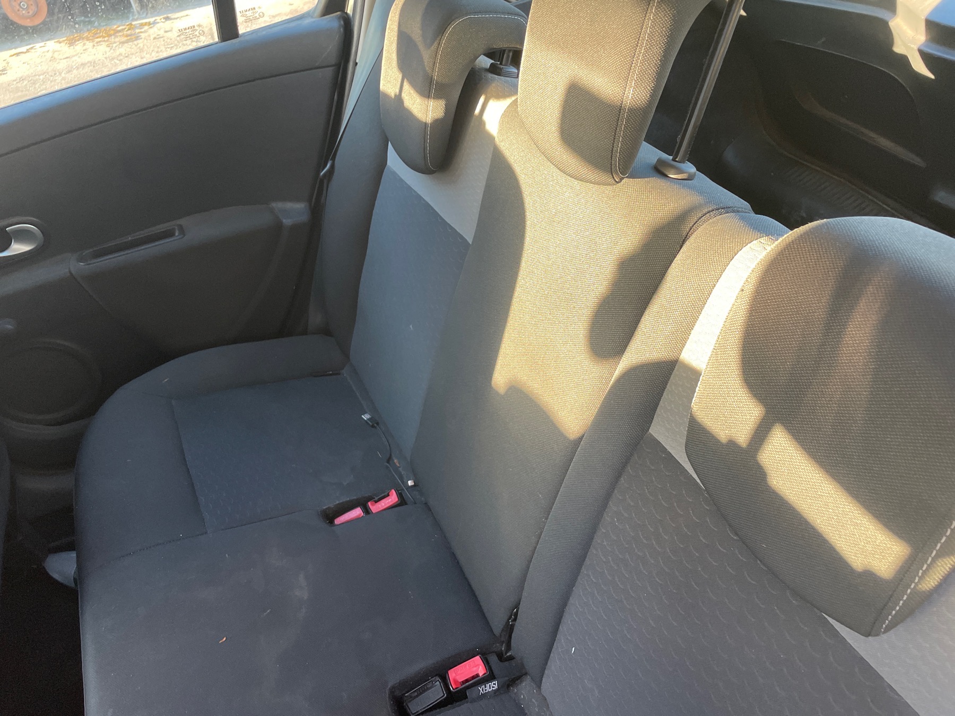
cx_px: 478
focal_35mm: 26
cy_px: 358
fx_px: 717
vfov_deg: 53.1
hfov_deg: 67.3
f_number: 1.6
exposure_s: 1/102
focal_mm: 4.2
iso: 125
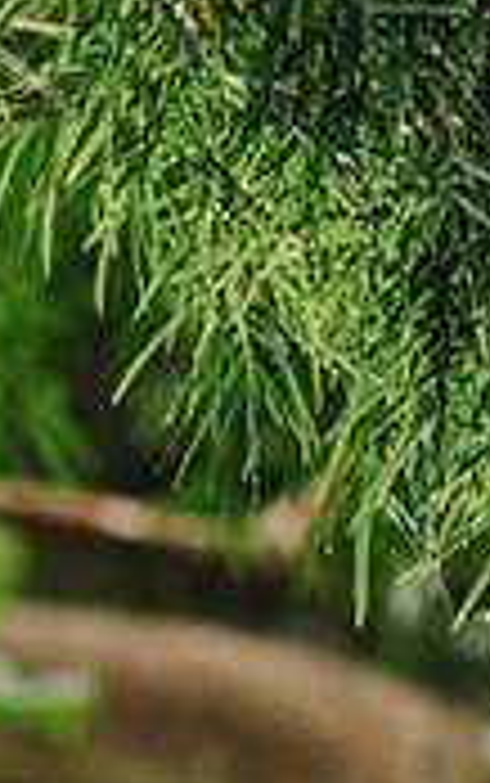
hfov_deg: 2.3
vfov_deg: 3.7
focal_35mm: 568
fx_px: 12116
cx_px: -715
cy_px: 990
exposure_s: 1/80
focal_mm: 85
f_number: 2
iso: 200
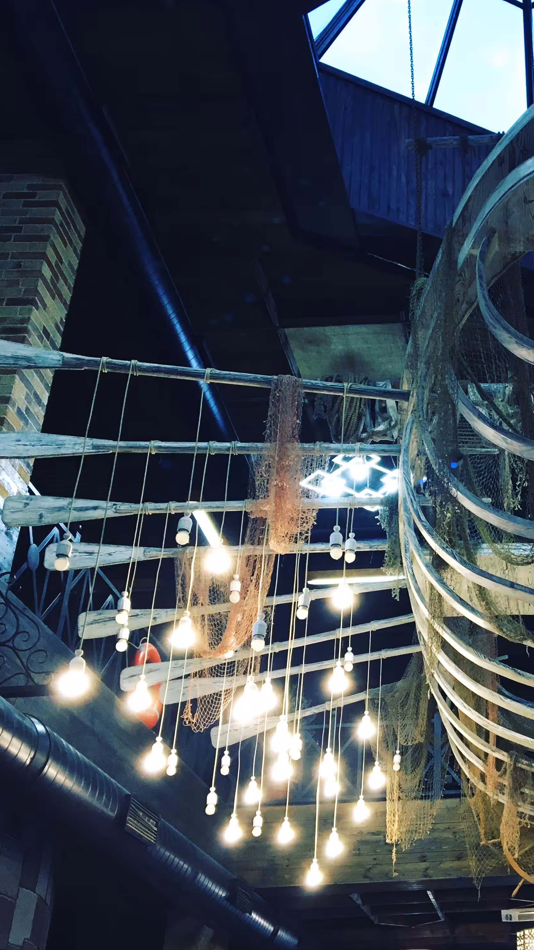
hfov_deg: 26.0
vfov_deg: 47.4
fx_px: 1083
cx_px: 559
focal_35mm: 43
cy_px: 475
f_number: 2.2
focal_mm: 4.15
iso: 100
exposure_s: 1/33
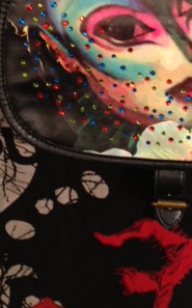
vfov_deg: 25.1
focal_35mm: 80
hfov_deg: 16.0
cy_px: 29
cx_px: 189
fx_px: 671
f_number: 2.4
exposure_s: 1/20
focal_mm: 4.28
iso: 160
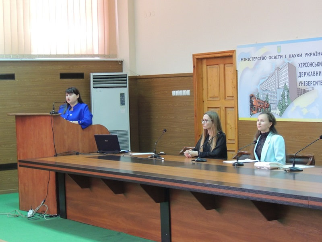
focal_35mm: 85
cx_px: 161
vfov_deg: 17.4
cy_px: 121
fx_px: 791
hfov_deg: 23.0
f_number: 4
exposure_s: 1/10
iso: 800
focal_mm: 15.1
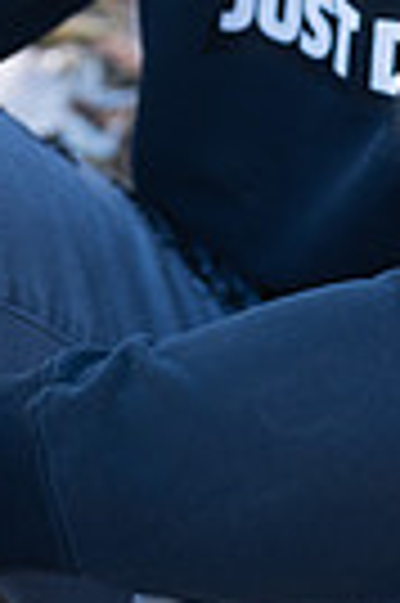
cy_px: -266
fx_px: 4779
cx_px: 360
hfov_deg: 4.8
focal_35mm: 286
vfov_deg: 7.1
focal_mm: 85
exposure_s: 1/125
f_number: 3.2
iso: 100
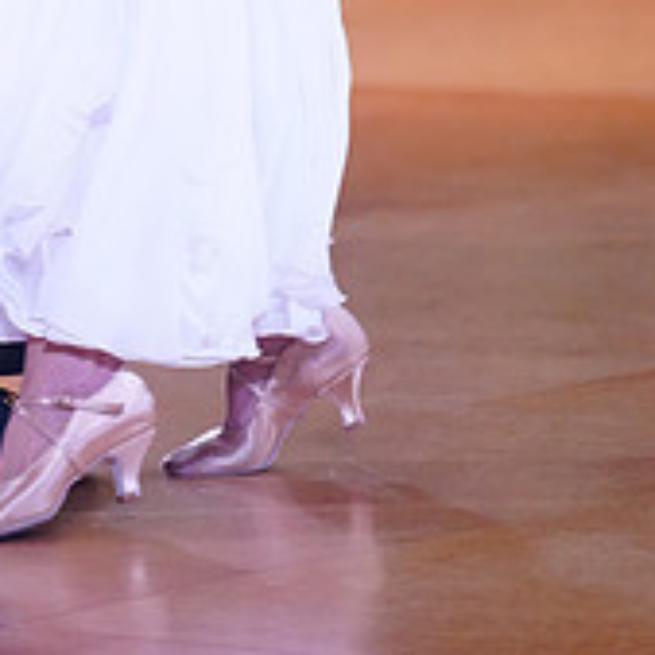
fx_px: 9783
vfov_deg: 3.8
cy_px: -457
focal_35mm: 457
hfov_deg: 3.8
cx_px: -68
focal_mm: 157
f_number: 2.8
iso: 5000
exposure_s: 1/500
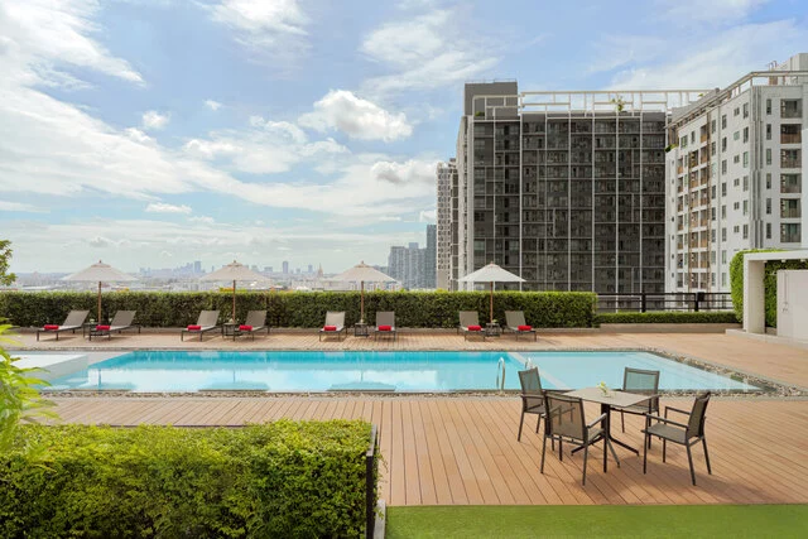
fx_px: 561
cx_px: 404
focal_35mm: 25
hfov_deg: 71.5
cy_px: 270
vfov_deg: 51.3
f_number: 8
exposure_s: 1/640
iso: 100
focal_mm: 25
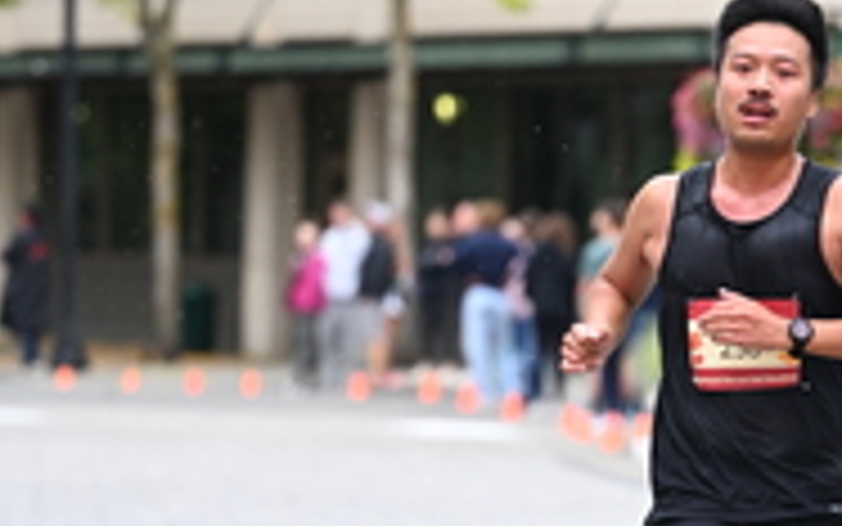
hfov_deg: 6.1
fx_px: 7896
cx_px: 786
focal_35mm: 344
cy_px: 530
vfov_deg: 3.8
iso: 1250
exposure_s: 1/1250
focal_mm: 115
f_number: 2.8
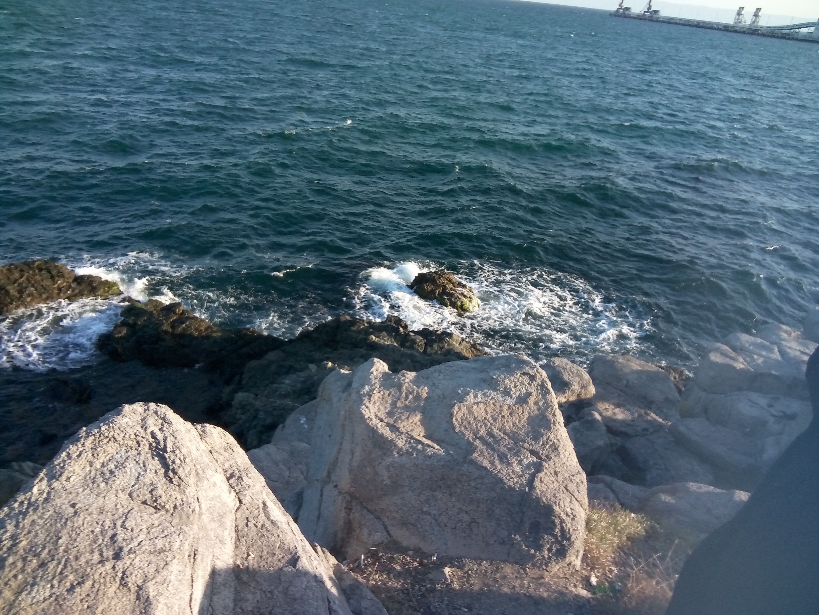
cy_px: 308
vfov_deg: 54.9
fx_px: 591
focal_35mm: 25
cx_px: 410
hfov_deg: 69.4
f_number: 2
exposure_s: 1/513
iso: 113
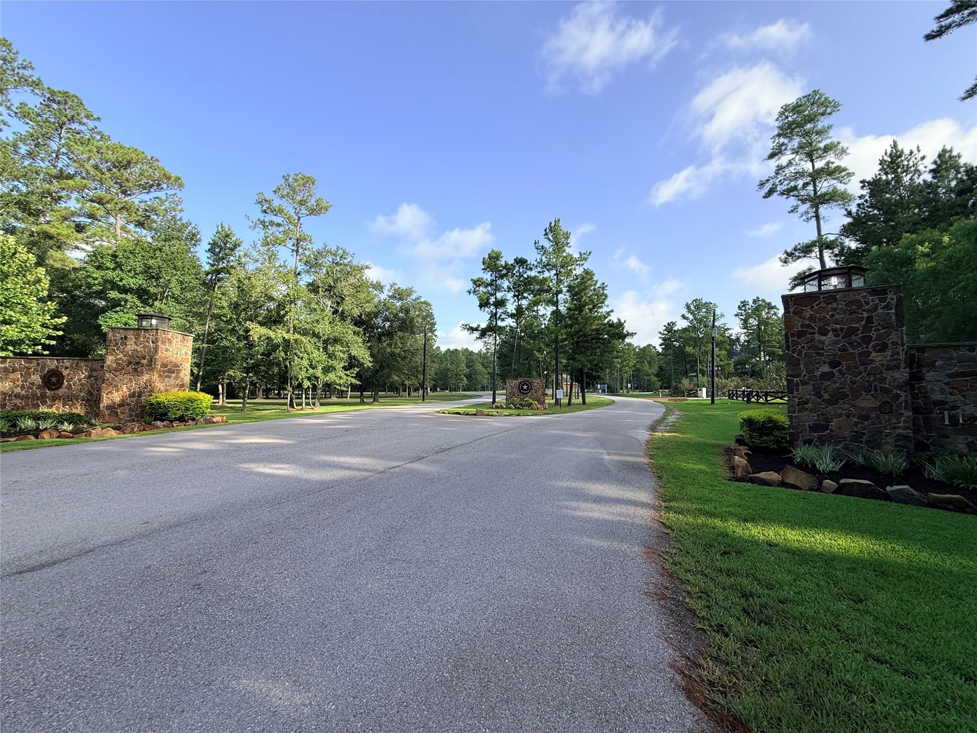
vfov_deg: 85.7
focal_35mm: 14
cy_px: 366
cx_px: 488
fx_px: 395
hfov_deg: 102.1
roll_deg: -2.1
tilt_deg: +5.8
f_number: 2.2
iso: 50
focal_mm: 2.22
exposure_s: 1/841
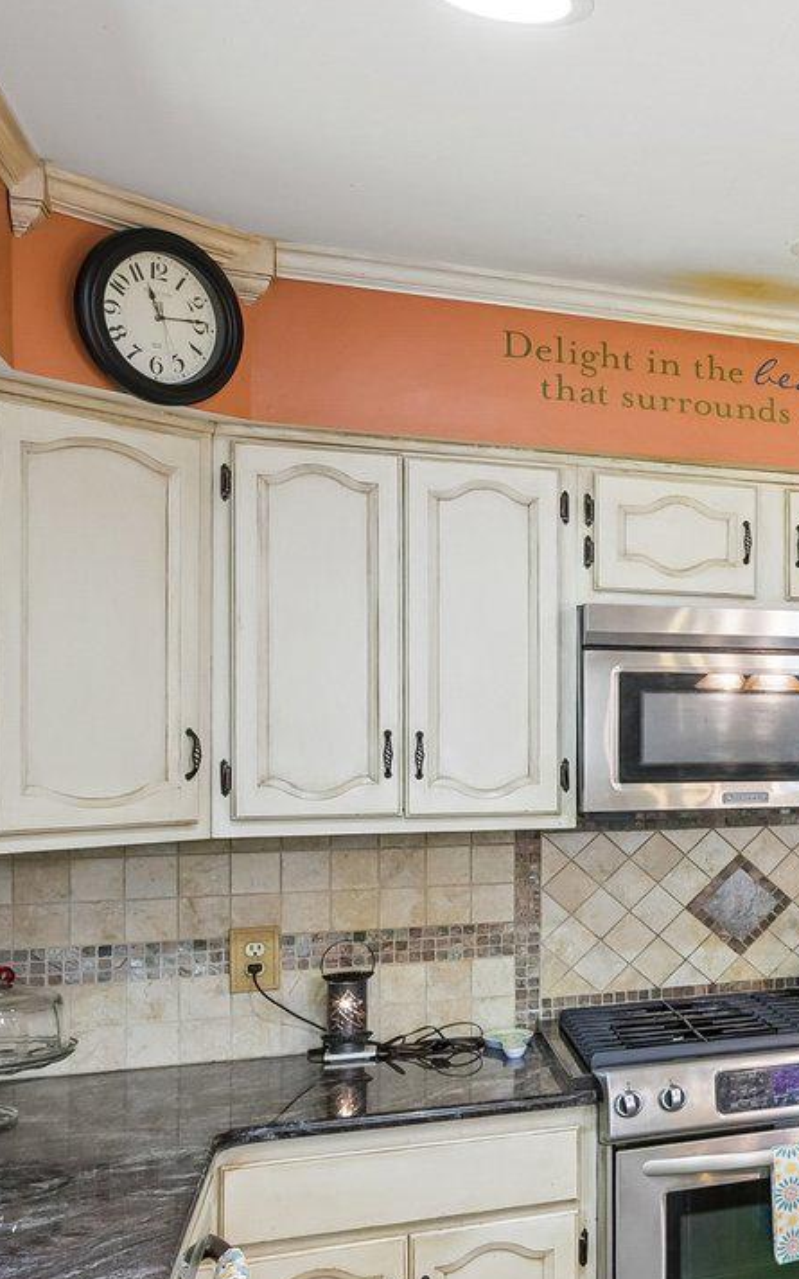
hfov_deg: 22.0
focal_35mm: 44
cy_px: 718
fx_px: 1533
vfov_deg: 45.2
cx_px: 1313
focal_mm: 15
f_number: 8
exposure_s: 1/6
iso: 400
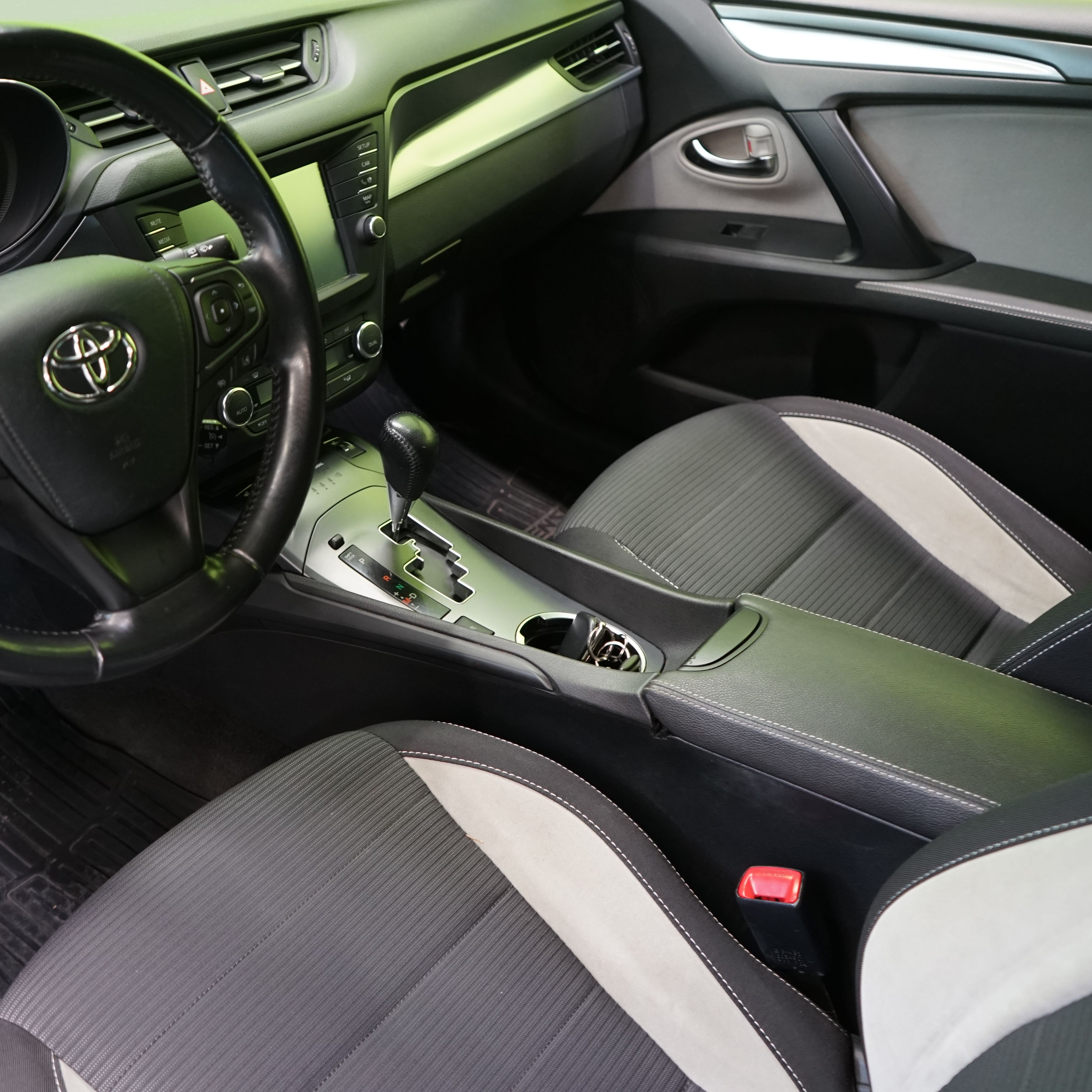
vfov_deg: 46.0
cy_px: 542
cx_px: 330
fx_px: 1285
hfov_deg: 45.1
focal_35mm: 36
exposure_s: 1/20
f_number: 4
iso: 1250
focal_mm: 28
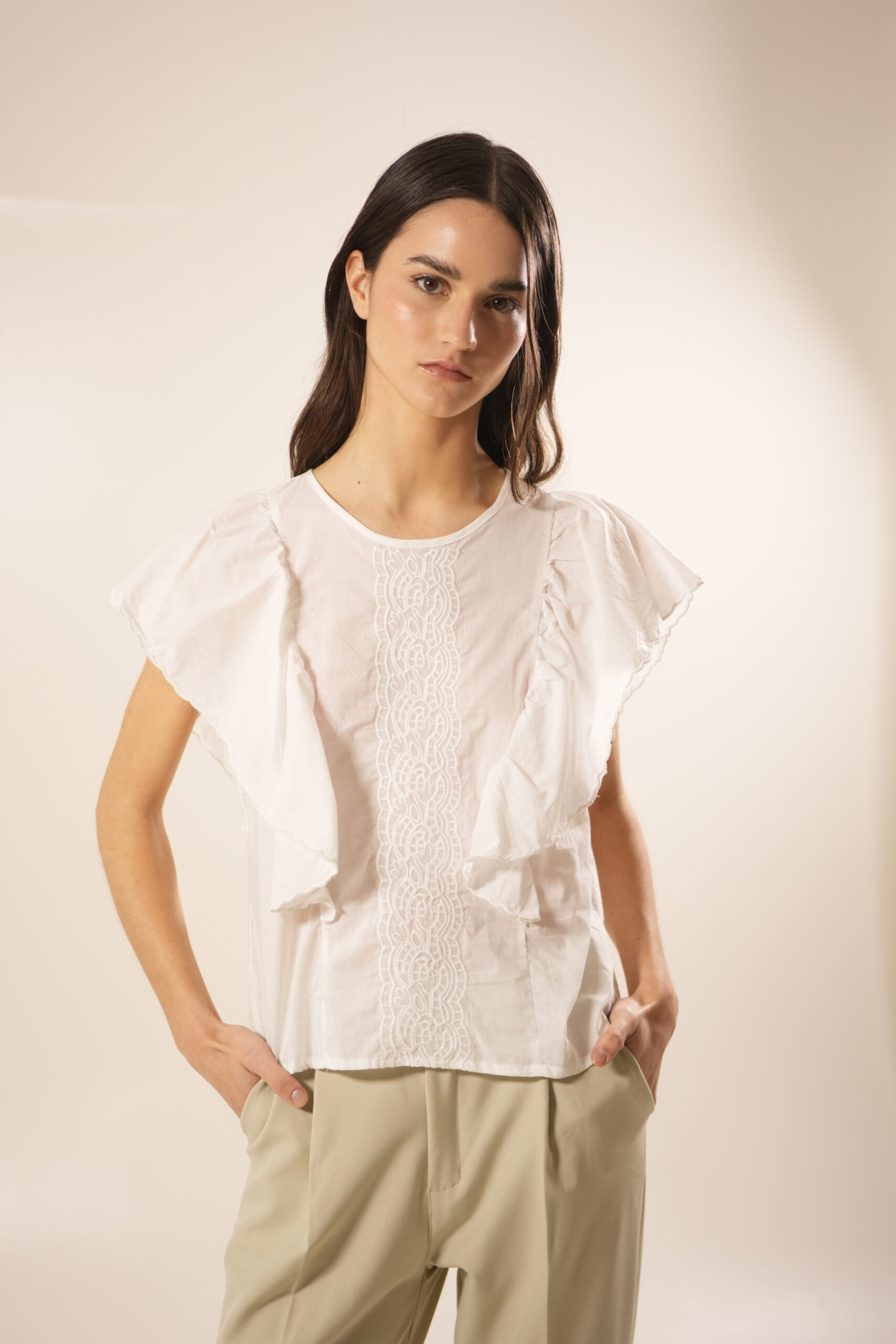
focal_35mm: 50
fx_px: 1866
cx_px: 448
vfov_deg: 39.6
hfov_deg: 27.0
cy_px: 672
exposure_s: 1/60
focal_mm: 50
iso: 400
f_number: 2.8
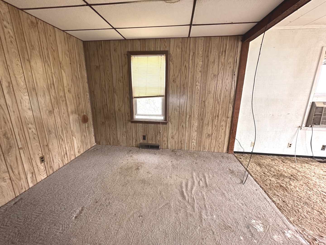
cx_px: 163
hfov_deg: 102.1
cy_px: 122
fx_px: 132
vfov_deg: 85.7
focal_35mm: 14
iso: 320
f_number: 2.2
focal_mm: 2.22
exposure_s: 1/72
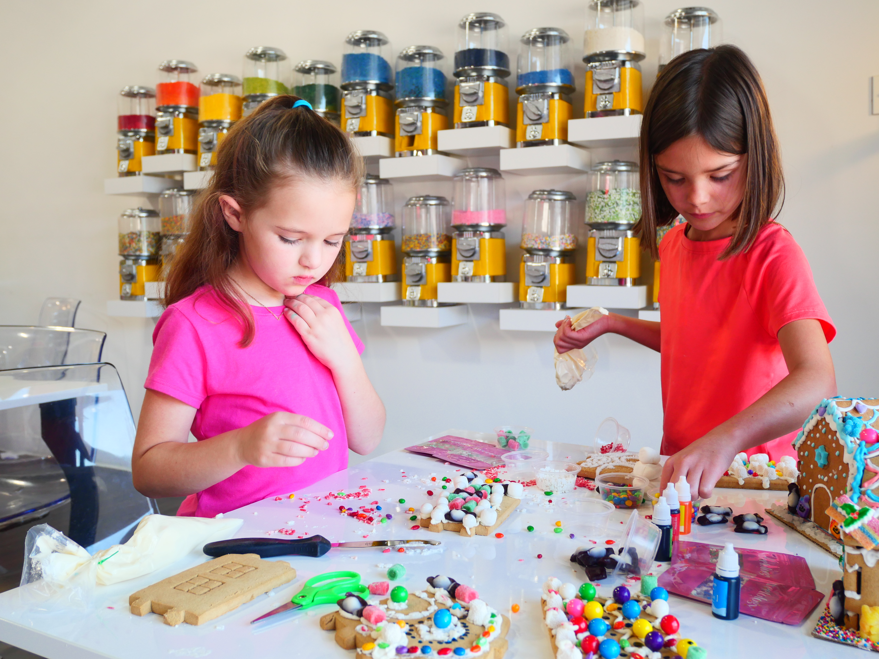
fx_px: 863
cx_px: 440
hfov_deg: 54.0
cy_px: 330
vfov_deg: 41.8
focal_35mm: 34
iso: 320
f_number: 4.1
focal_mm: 17
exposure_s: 1/60
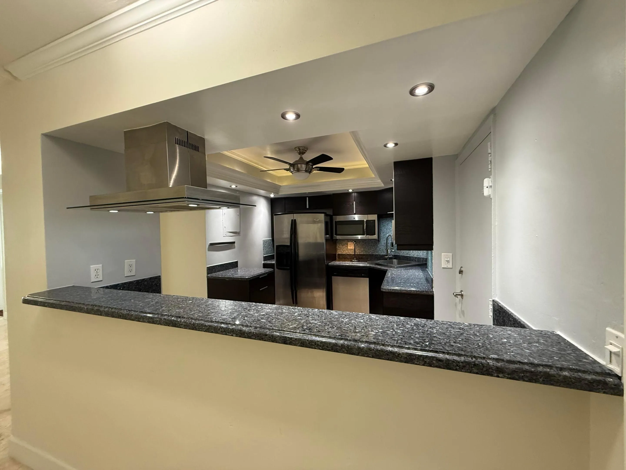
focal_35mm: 14
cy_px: 235
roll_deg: +1.3
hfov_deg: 102.1
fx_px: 253
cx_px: 313
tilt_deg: -0.7
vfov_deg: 85.7
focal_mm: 2.22
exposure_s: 1/60
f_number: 2.2
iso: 320
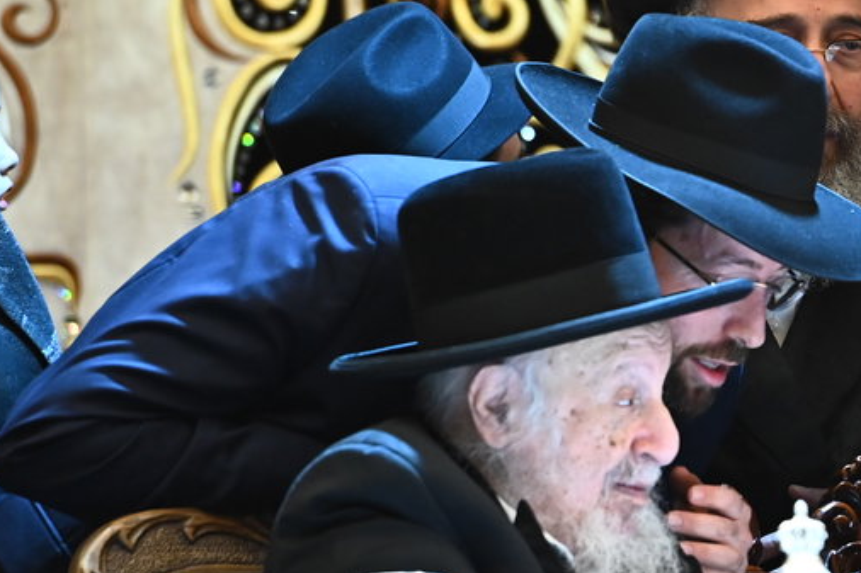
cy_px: 395
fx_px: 13221
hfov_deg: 3.7
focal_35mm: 553
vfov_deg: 2.5
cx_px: 1004
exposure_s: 1/200
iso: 2500
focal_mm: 200
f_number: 4.5
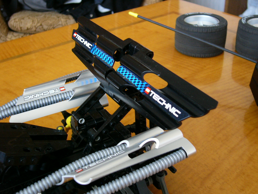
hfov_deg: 41.2
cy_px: 97
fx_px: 343
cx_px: 129
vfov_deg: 31.5
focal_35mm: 46
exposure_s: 1/8
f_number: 3.2
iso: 200
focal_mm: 7.6
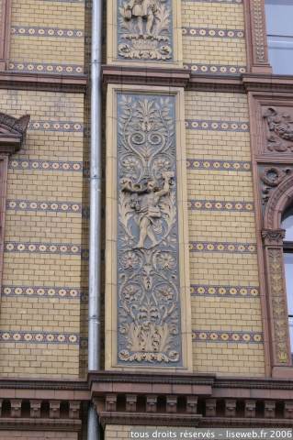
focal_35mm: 105
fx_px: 1285
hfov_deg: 13.0
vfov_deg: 19.5
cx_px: 146
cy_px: 220
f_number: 7.1
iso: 100
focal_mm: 70
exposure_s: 1/30
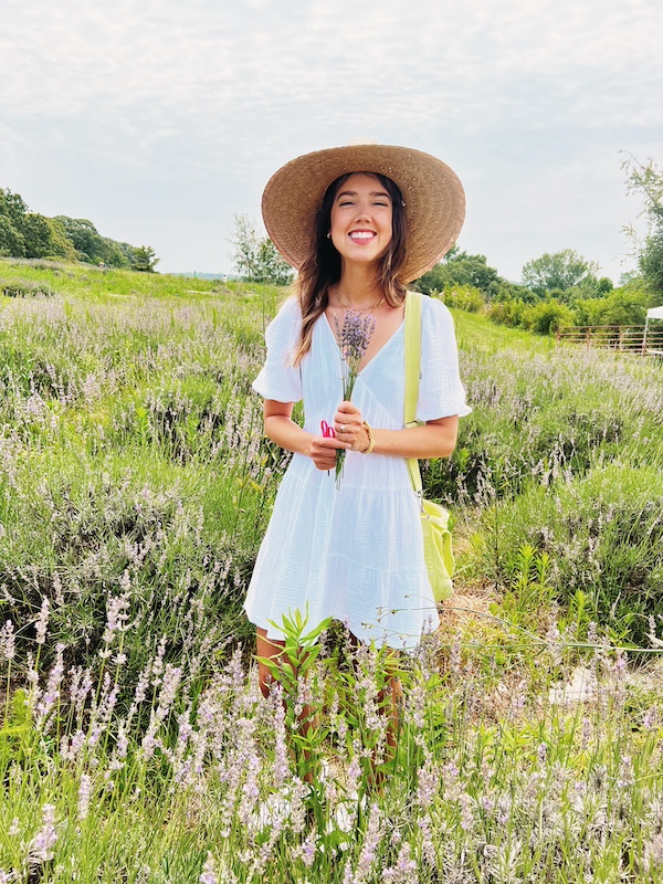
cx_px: 332
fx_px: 664
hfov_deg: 53.1
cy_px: 442
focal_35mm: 26
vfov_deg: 67.3
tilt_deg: -12.4
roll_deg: -2.4
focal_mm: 5.7
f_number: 1.5
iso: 50
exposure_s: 1/2457
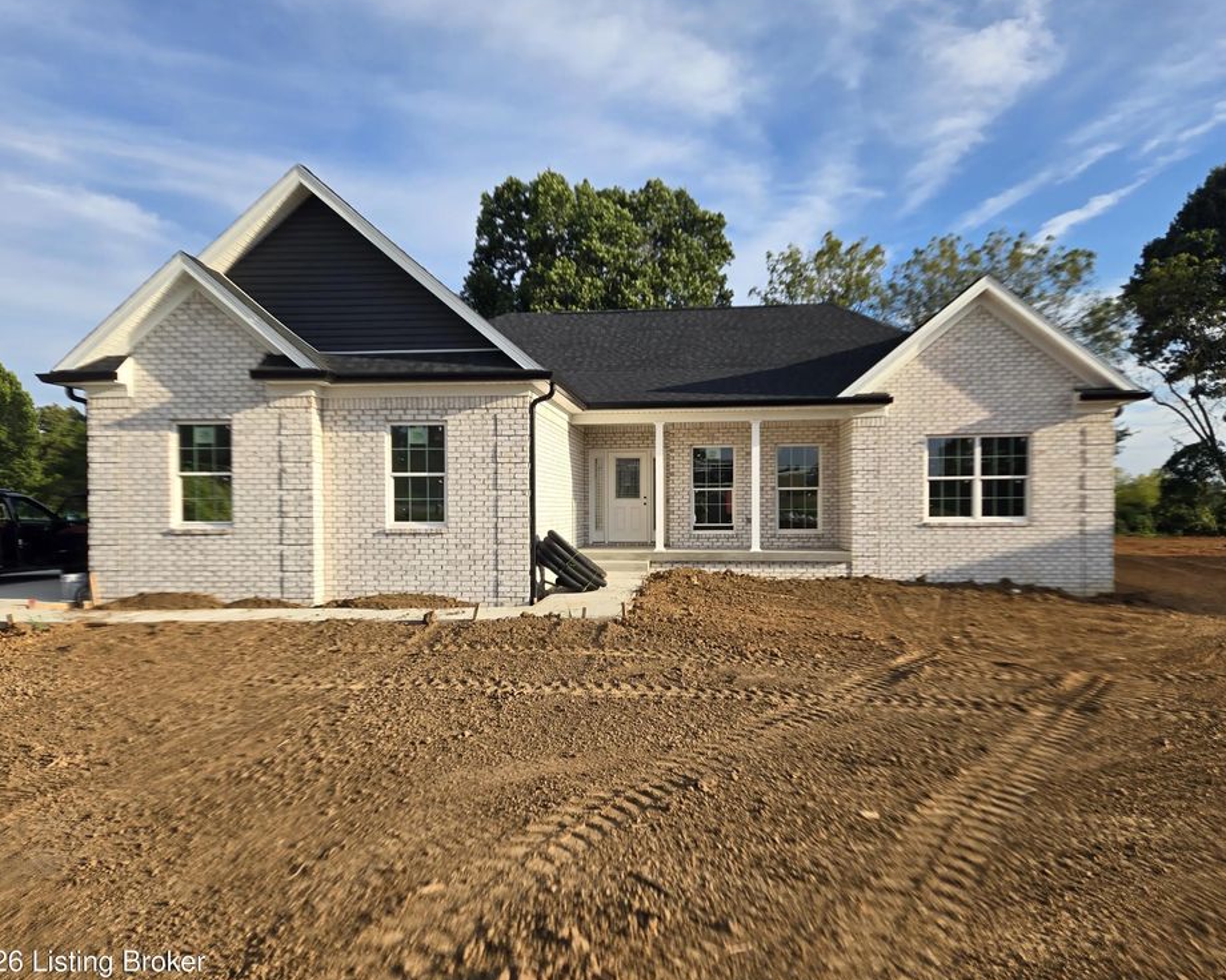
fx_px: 907
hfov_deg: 68.1
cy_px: 497
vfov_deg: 56.8
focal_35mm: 25
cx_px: 618
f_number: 1.8
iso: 25
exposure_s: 1/1307
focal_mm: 5.4
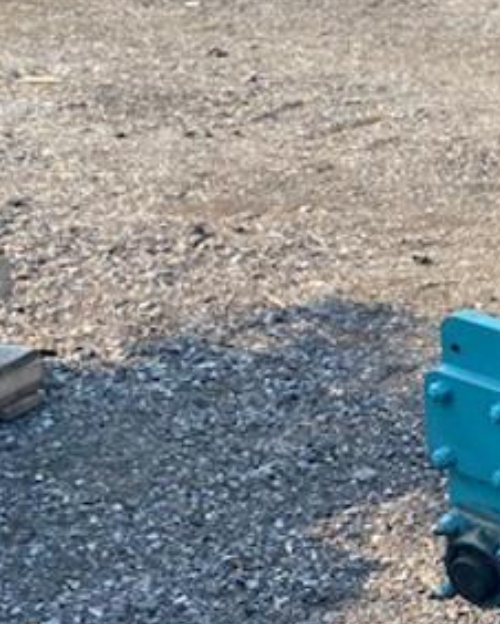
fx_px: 1330
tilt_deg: -20.8
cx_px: 867
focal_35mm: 72
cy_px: 292
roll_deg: -1.7
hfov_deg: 17.7
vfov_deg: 26.4
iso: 32
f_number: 1.8
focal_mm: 4.25
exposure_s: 1/467
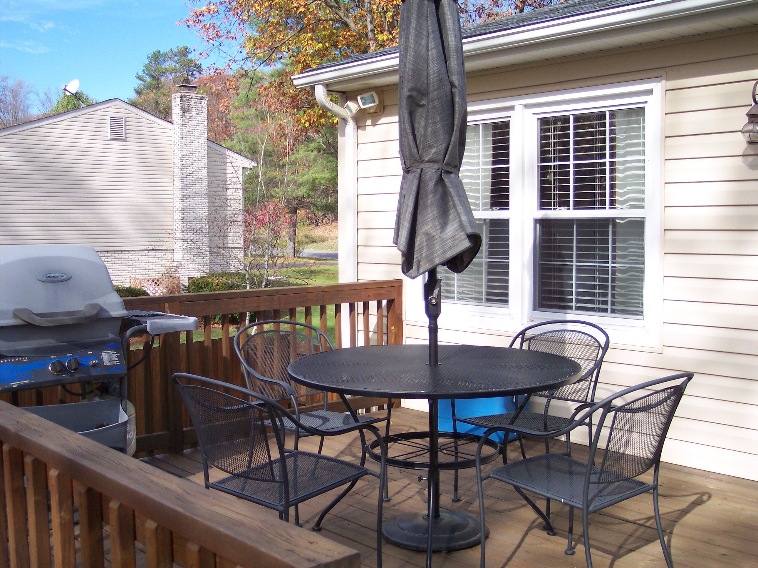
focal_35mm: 38
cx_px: 379
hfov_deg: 49.0
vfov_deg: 37.7
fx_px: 832
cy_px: 284
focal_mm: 8
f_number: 2.8
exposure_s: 1/700
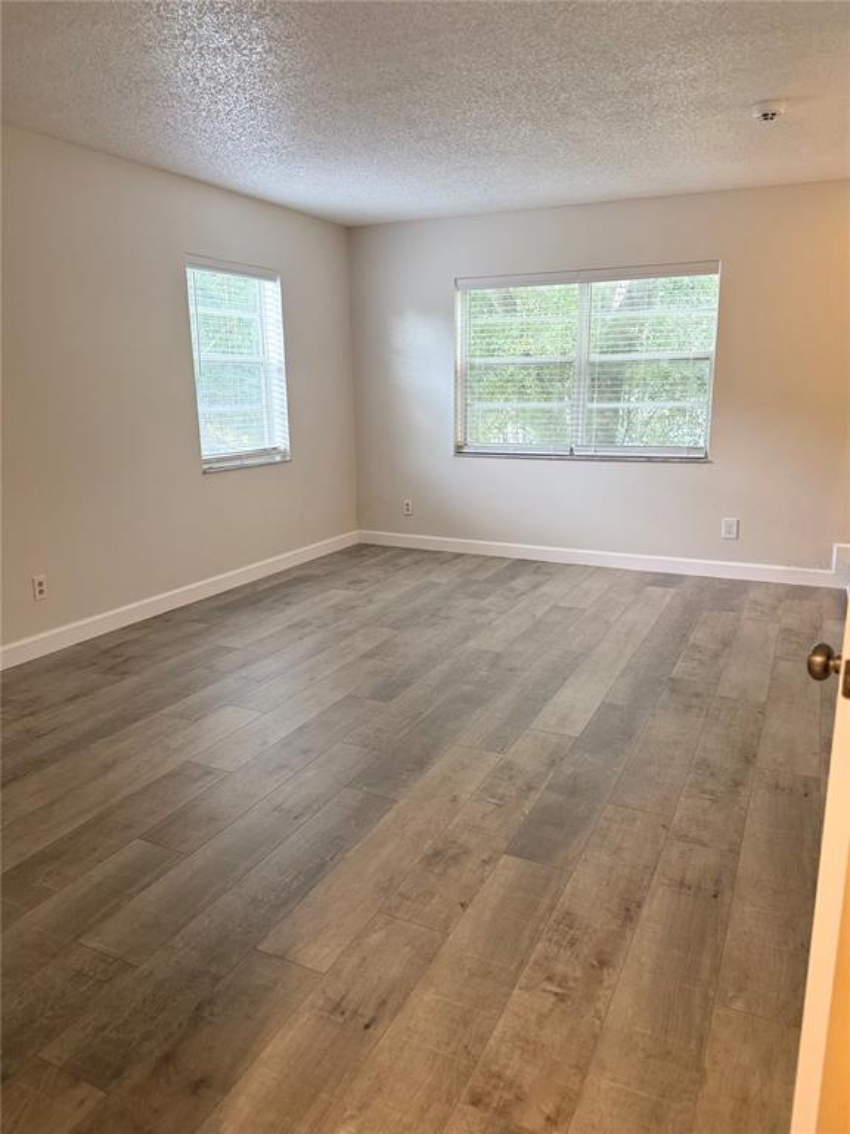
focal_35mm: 24
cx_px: 425
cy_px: 567
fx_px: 786
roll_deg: -0.1
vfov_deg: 71.6
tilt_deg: -12.6
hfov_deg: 56.8
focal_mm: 6.76
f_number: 1.78
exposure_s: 1/60
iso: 200
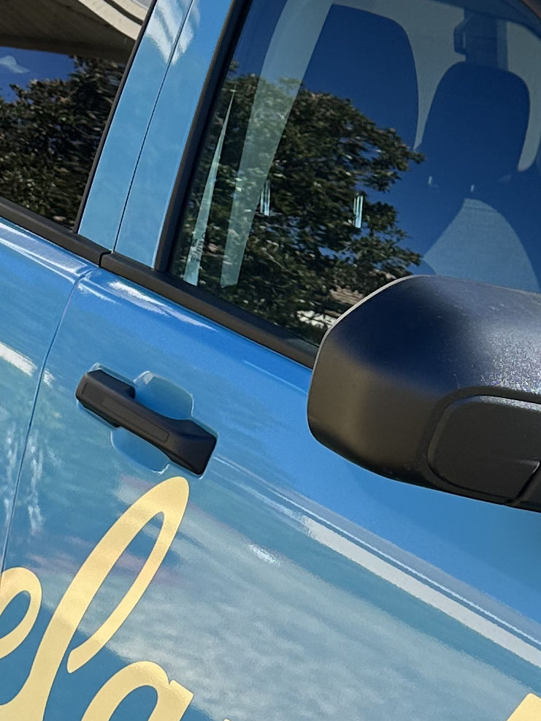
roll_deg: -9.4
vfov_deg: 19.8
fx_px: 2041
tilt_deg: -9.2
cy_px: 572
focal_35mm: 98
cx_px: 304
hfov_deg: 15.1
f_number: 1.78
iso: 80
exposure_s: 1/1587
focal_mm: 6.86
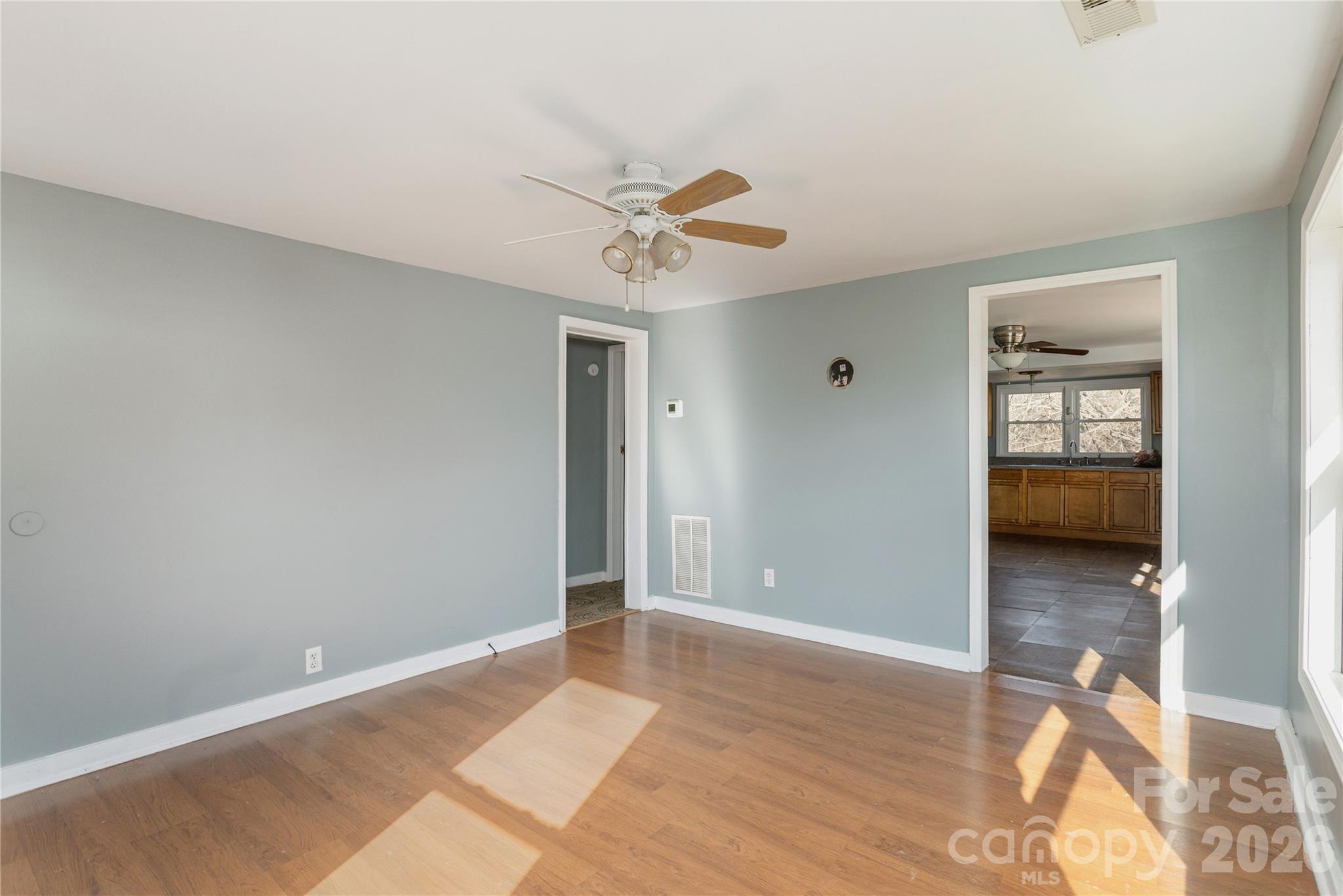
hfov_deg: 93.3
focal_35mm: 17
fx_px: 634
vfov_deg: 70.5
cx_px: 672
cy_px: 448
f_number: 7.1
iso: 320
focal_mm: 17
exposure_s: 1/200
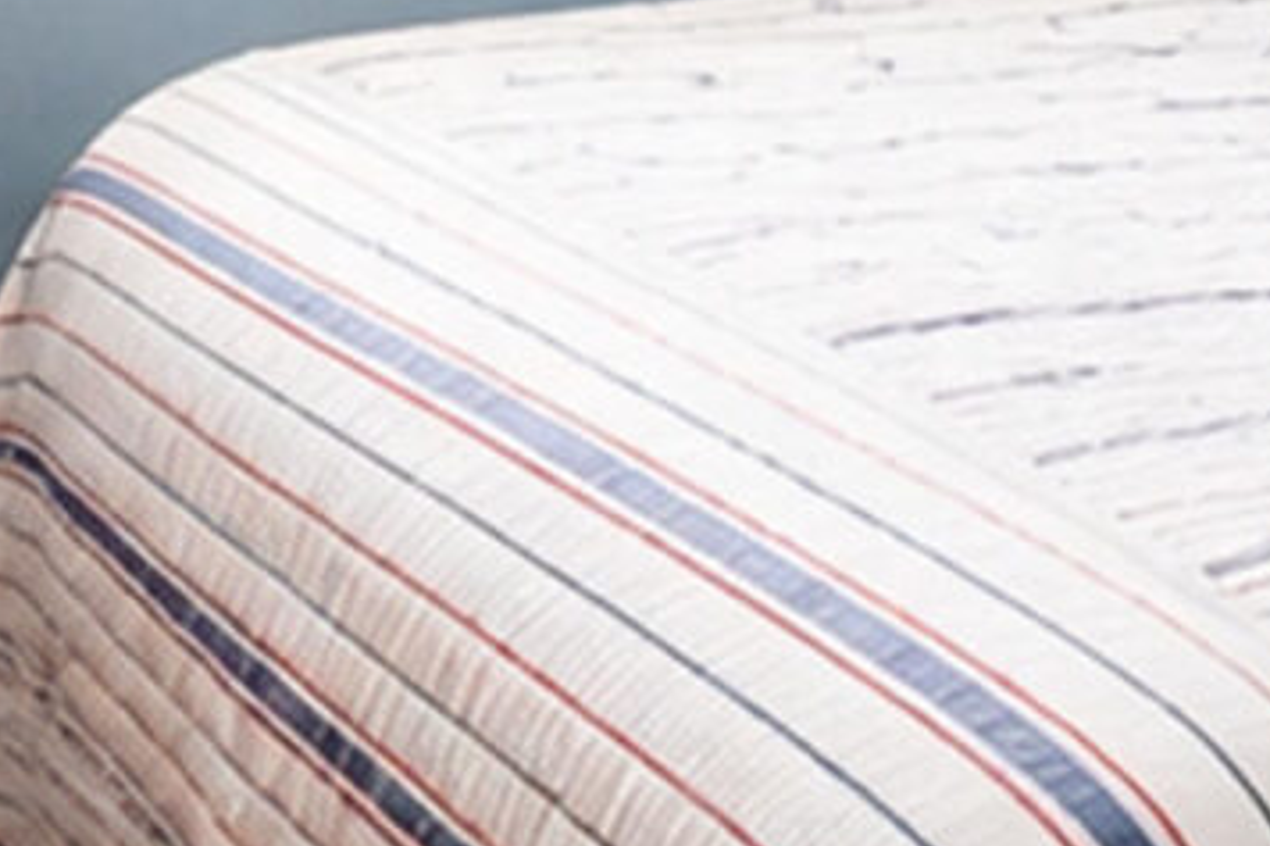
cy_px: -494
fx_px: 3808
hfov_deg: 18.7
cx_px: 1038
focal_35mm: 108
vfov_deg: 12.0
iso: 2000
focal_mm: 10
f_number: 8
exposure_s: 1/100
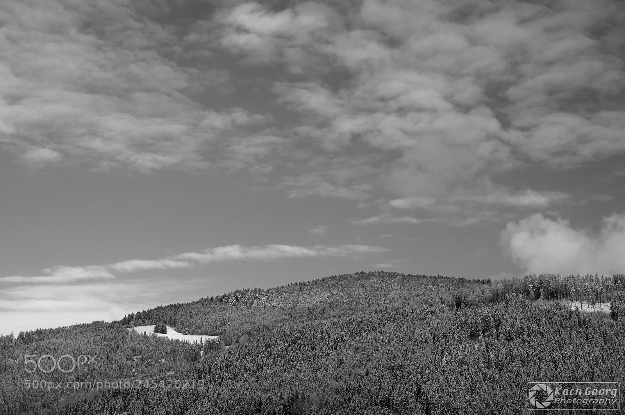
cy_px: 208
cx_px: 312
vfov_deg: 18.1
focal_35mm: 75
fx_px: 1301
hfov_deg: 27.0
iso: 200
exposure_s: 1/800
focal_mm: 50
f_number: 8
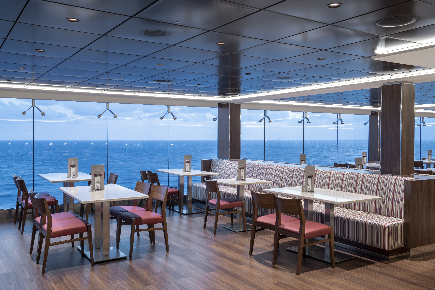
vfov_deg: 38.9
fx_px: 411
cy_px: 145
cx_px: 218
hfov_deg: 55.8
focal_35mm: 34
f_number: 11
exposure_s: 1/2
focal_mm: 34
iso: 200
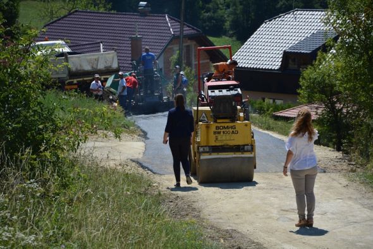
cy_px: 124
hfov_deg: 13.0
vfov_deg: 8.7
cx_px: 186
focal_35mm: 158
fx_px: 1633
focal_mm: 105
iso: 100
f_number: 5.6
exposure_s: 1/500
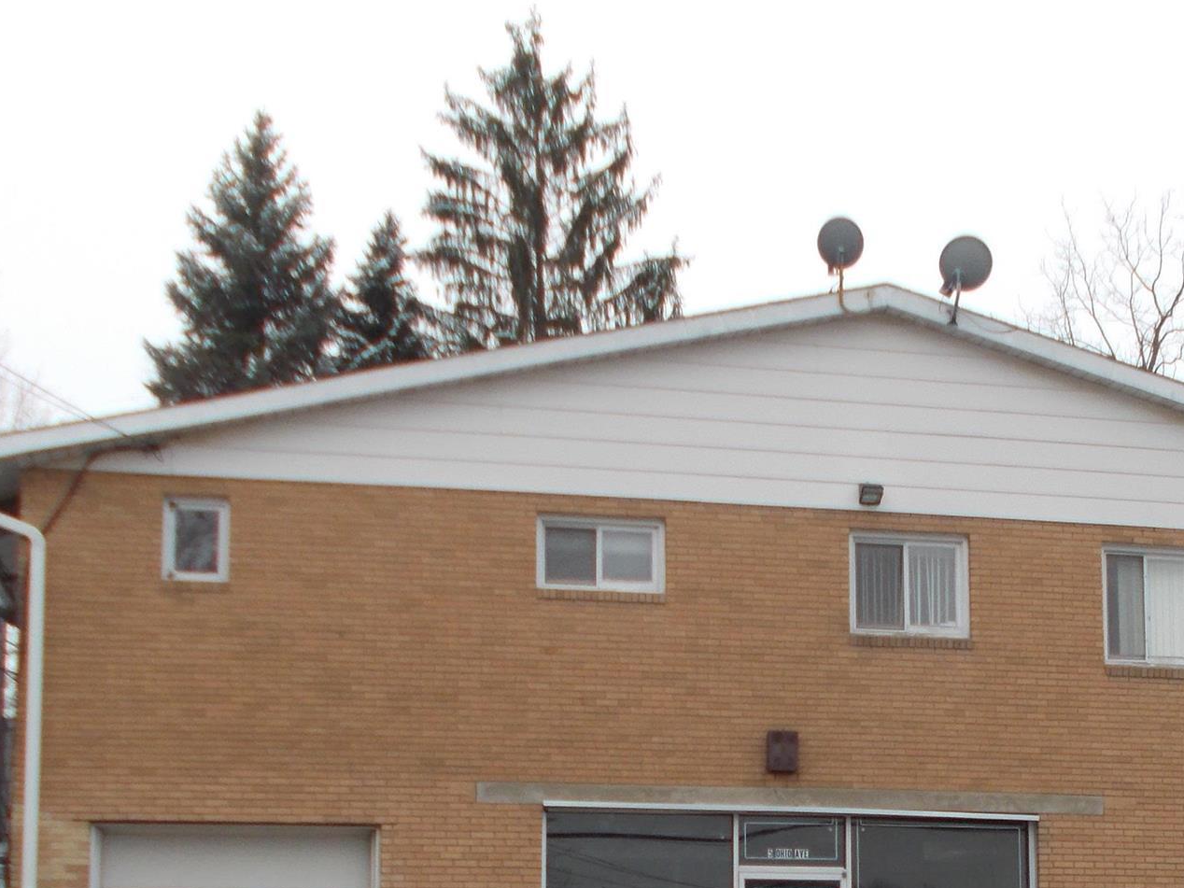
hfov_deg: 30.3
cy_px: 841
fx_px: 2155
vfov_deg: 22.6
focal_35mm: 63
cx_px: 878
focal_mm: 4.6
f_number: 3.2
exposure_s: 1/250
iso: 80
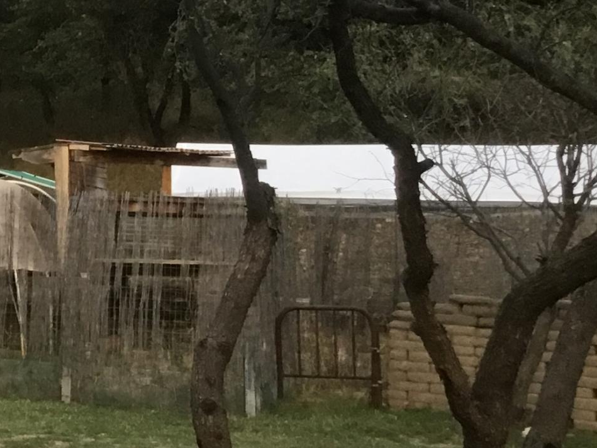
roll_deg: -1.9
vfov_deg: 15.0
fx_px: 1690
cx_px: -296
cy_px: 123
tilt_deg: +3.0
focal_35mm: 98
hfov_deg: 17.9
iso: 32
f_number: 2.4
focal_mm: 3.3
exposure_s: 1/30
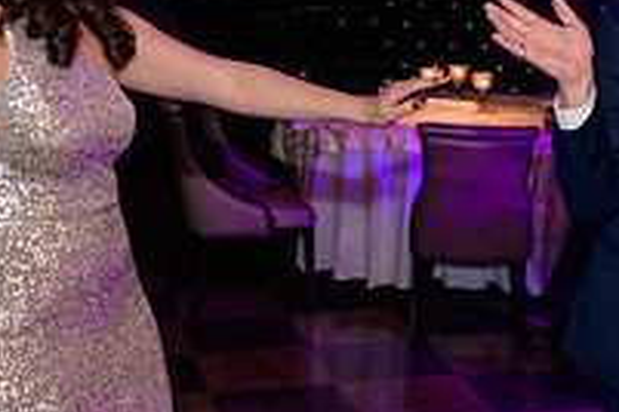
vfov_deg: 17.4
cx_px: 459
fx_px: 1341
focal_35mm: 78
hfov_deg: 25.7
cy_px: 85
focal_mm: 27
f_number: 3.2
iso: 1600
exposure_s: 1/125
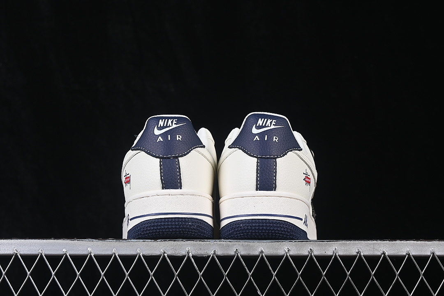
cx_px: 222
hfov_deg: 27.0
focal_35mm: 75
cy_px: 148
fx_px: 925
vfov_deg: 18.2
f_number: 8
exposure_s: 1/80
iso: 160
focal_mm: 50
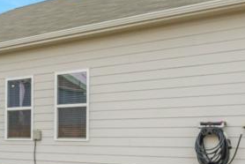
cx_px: -19
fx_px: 470
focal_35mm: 69
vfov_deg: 19.3
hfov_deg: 27.0
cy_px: 160
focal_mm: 16
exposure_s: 1/250
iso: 320
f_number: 8
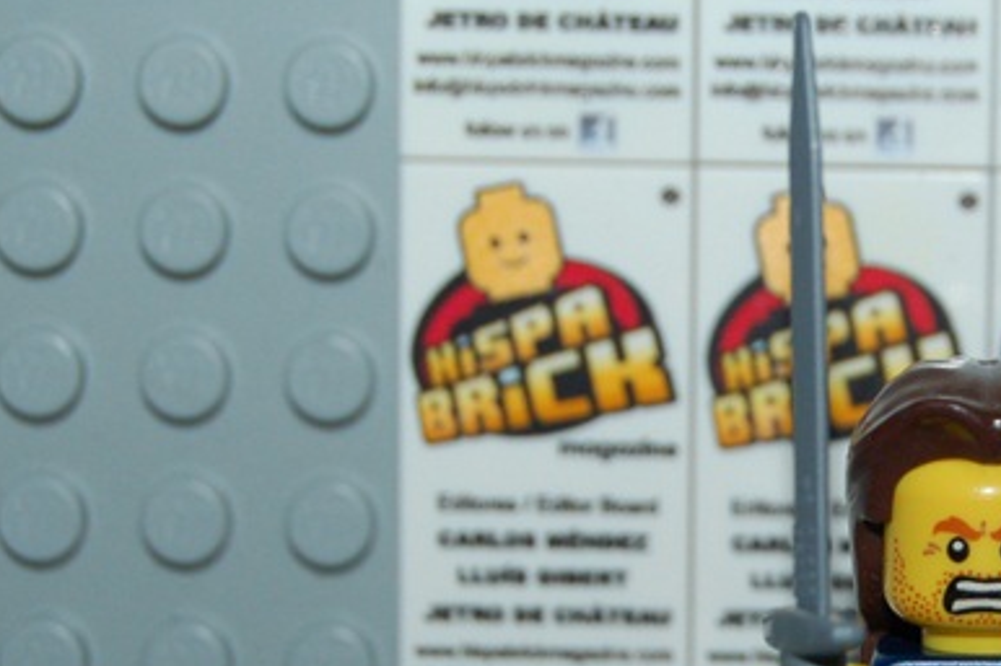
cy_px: 637
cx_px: 983
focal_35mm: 171
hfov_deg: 11.9
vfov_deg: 8.0
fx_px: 4754
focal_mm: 55
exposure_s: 1/60
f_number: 5.6
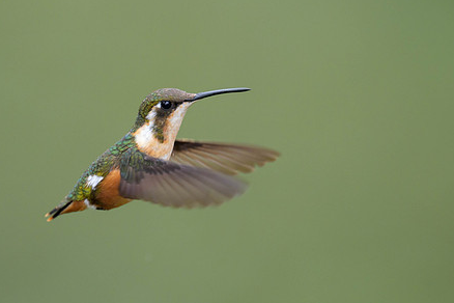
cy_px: 148
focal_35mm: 831
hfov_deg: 2.5
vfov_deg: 1.7
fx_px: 10479
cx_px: 314
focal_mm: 400
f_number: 2.8
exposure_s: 1/2000
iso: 1250
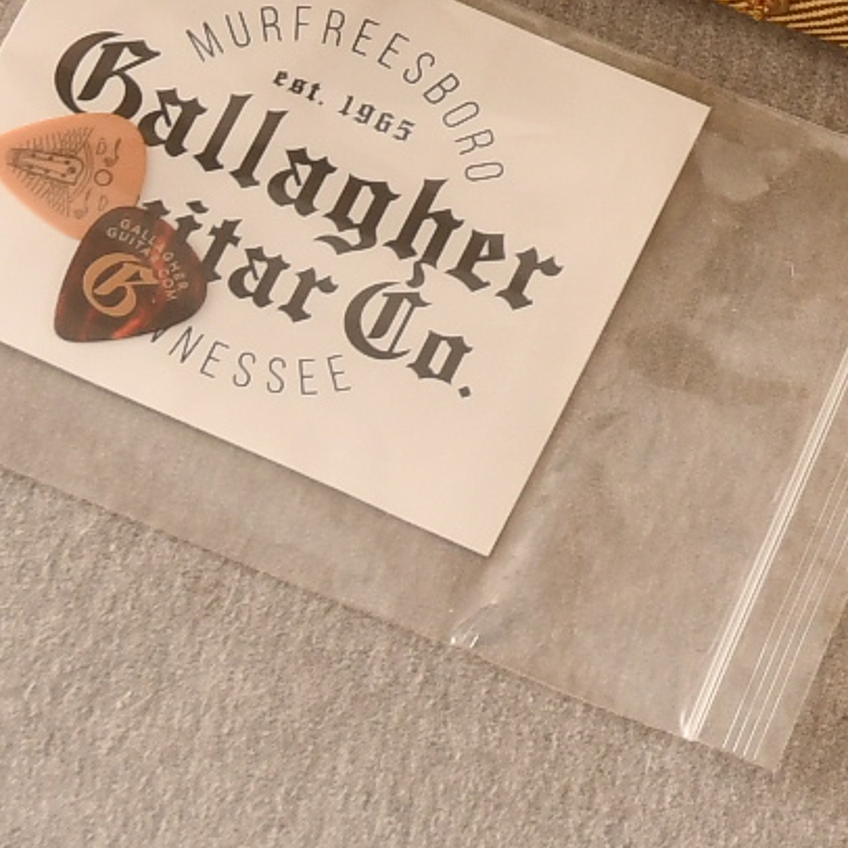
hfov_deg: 6.4
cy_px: -127
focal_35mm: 268
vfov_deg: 6.5
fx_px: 7428
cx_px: 1535
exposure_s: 1/15
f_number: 4.5
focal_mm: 31
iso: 200
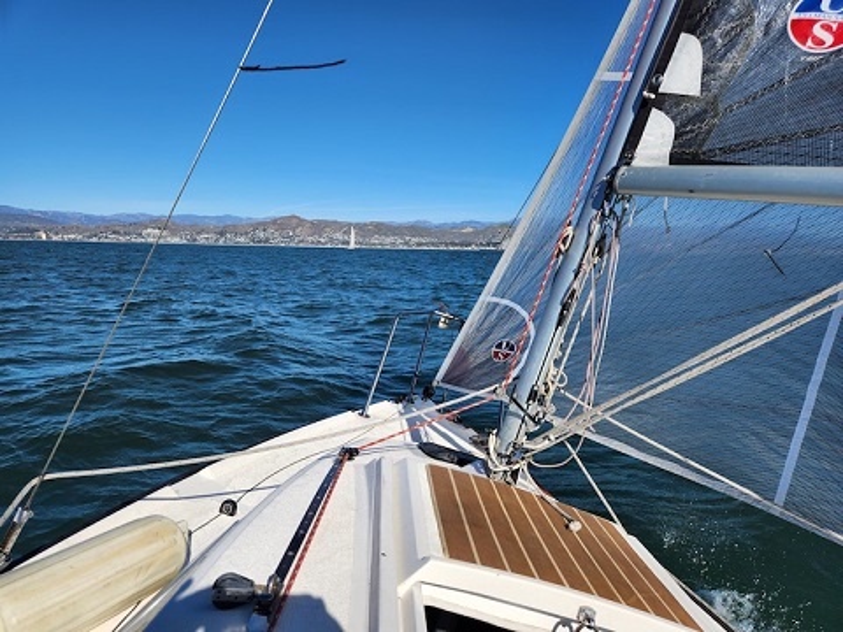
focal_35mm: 23
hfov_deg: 73.9
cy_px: 316
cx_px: 422
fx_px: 560
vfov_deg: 58.9
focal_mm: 5.4
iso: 20
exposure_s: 1/3067
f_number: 1.8
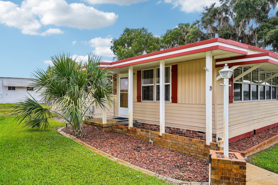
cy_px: 92
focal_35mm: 25
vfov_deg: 51.3
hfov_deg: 71.5
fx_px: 193
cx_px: 139
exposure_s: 1/30
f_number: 20
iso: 200
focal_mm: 25
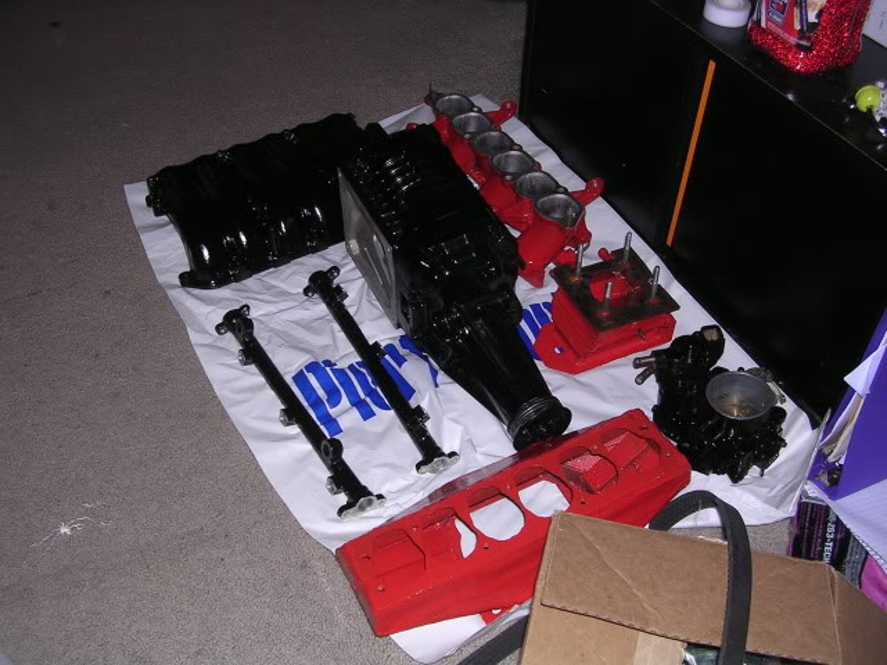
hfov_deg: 49.0
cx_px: 444
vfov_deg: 37.7
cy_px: 332
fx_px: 974
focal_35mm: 38
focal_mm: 5.8
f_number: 2.8
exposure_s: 1/60.1
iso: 100
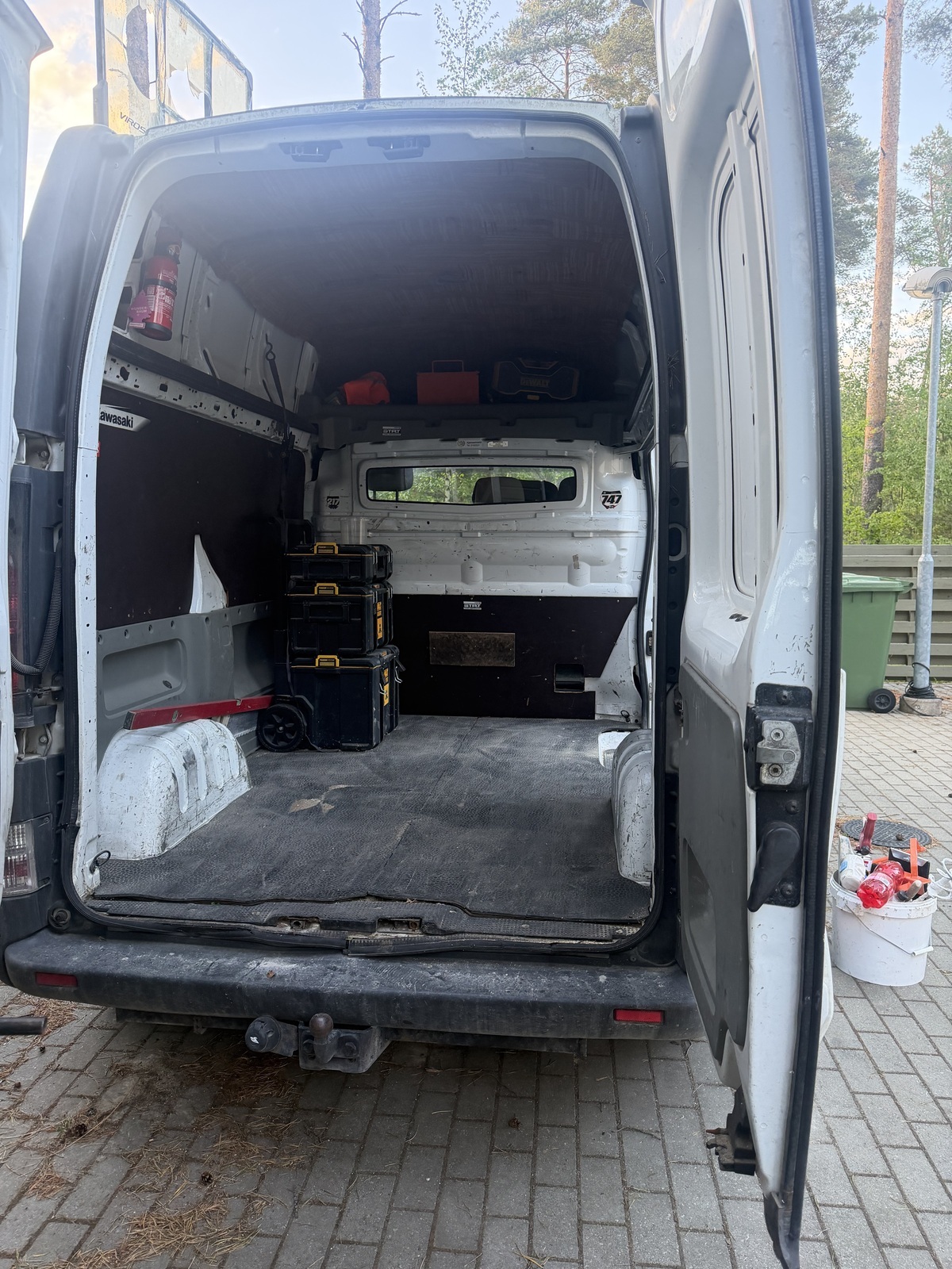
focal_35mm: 24
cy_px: 634
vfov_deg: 71.6
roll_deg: -0.1
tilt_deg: -7.0
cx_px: 476
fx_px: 880
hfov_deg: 56.8
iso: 200
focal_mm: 6.76
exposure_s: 1/86
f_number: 1.78
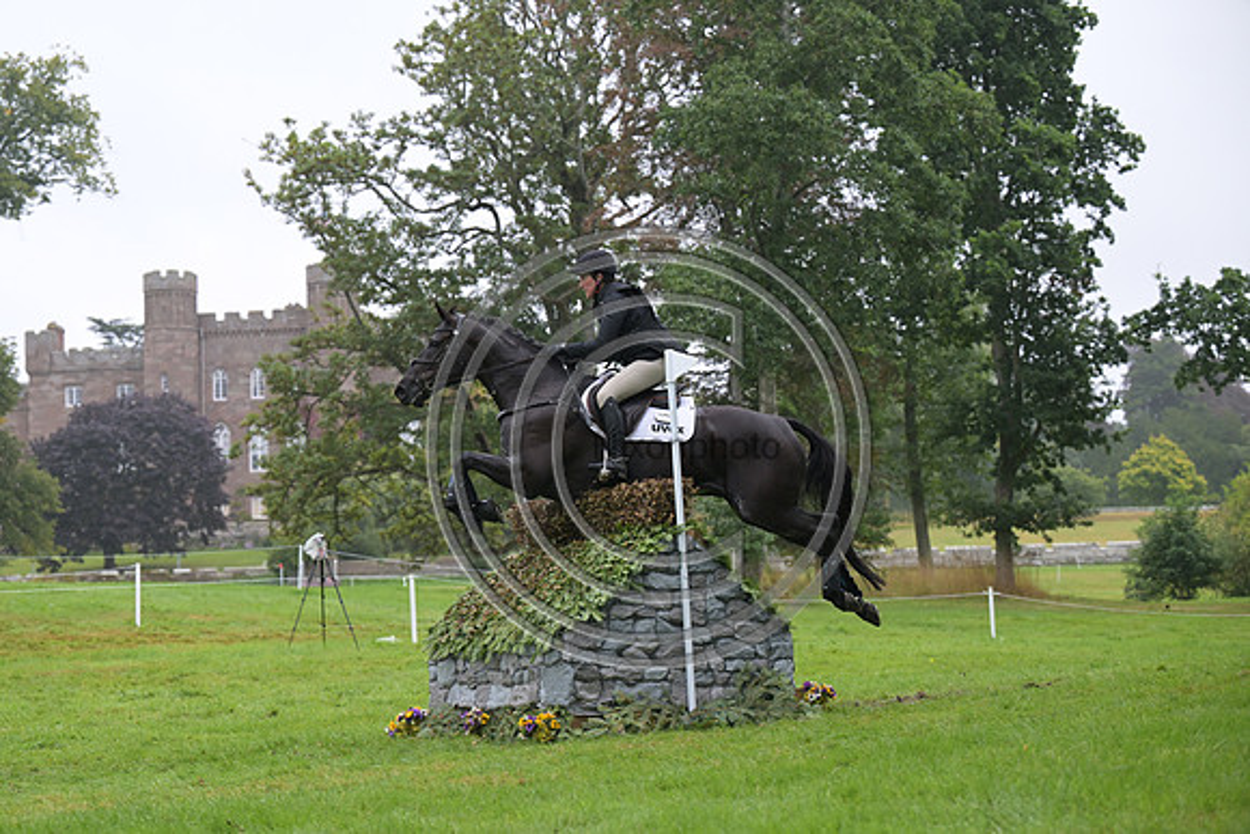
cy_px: 417
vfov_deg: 16.7
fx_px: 2848
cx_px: 625
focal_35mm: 82
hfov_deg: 24.8
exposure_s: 1/1250
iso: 1400
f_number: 4
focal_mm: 82
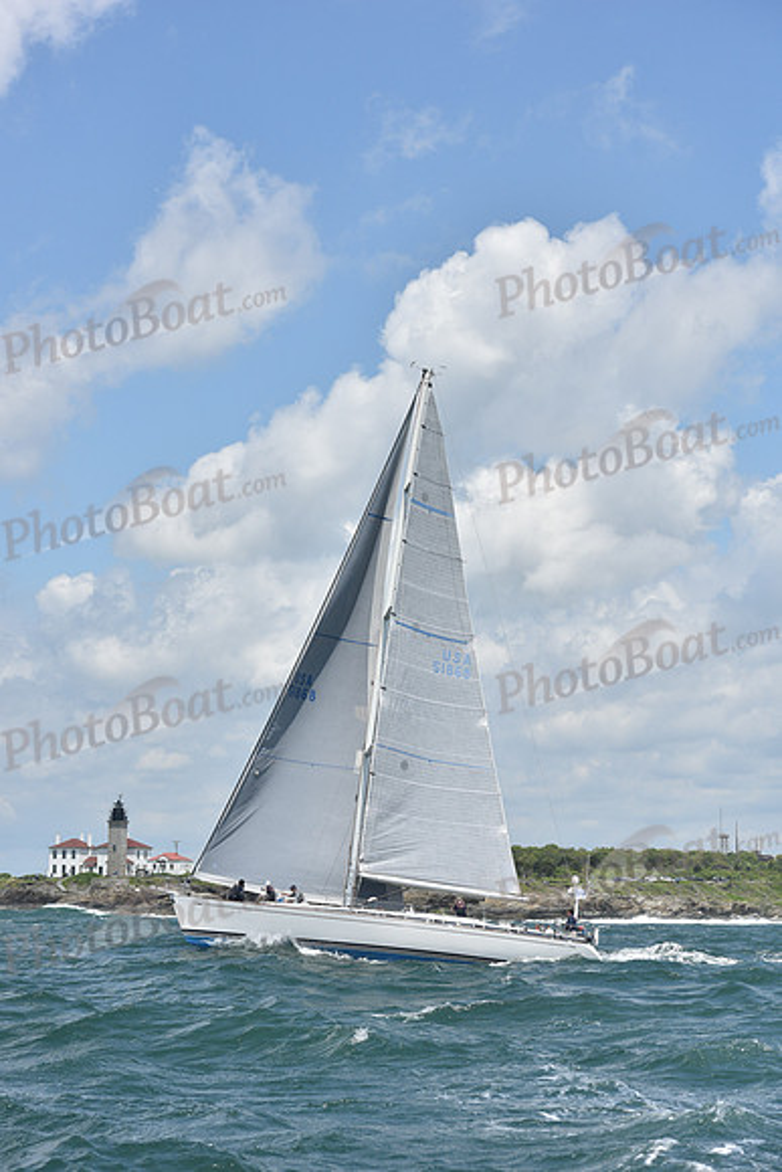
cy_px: 586
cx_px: 391
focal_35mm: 82
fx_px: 2670
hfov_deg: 16.7
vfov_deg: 24.8
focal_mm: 82
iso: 250
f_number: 7.1
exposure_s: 1/1250
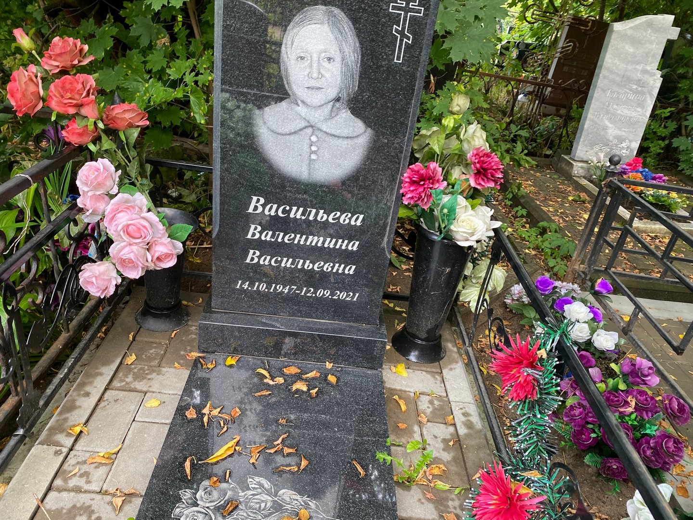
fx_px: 521
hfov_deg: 67.3
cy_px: 260
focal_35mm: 26
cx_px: 346
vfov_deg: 53.1
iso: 80
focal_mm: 4.25
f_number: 1.8
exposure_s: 1/121
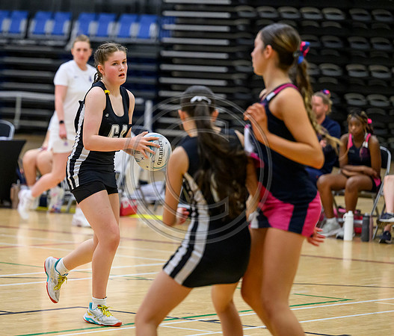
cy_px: 153
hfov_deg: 9.8
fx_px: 2292
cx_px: 119
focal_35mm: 191
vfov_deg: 8.4
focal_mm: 150
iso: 6400
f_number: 3.2
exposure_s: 1/1000
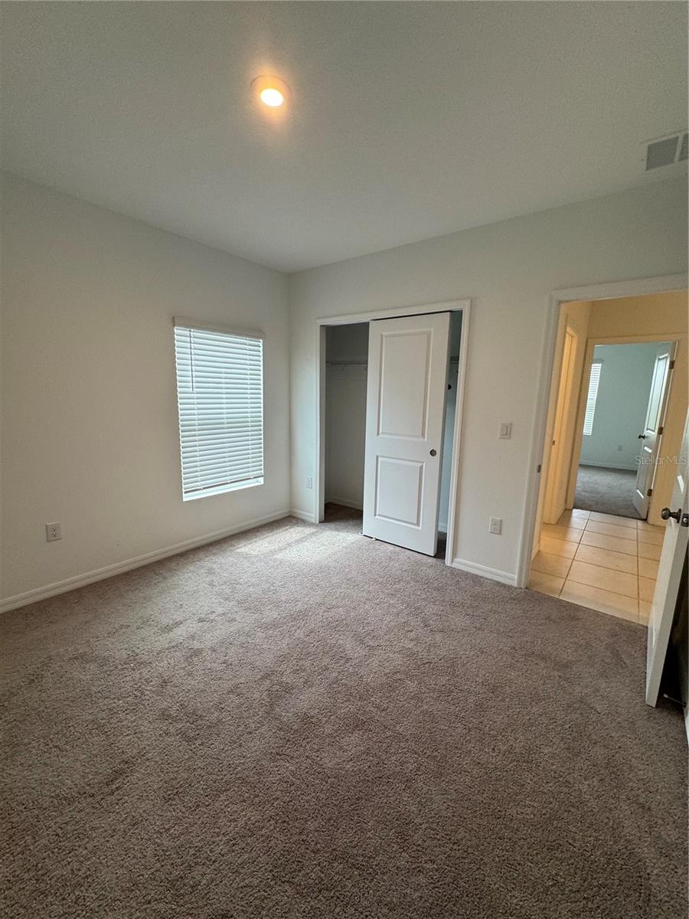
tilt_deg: -8.5
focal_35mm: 14
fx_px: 372
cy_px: 460
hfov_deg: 85.7
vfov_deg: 102.1
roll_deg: -2.8
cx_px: 344
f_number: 2.2
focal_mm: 2.22
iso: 100
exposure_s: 1/120
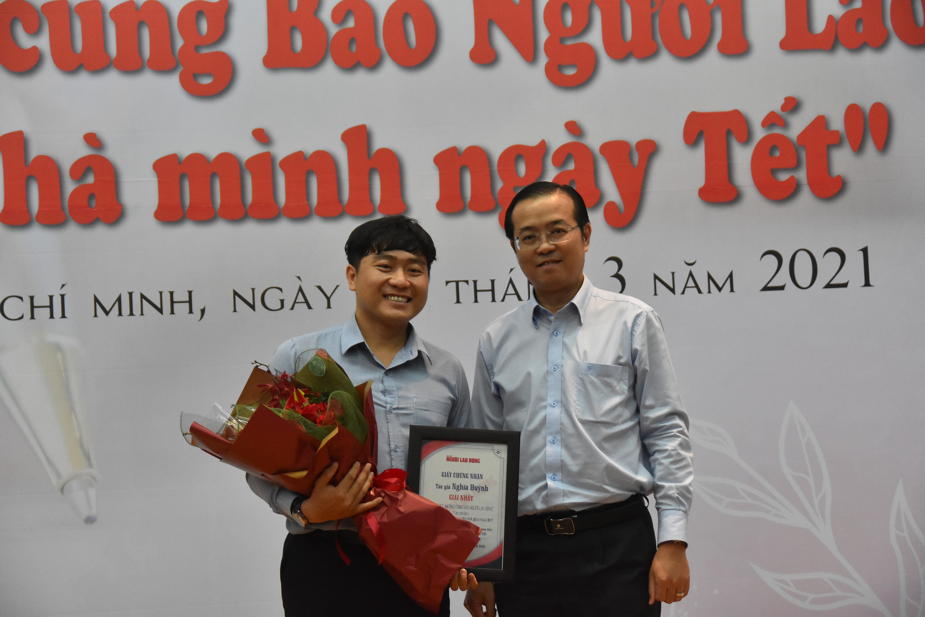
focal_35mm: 93
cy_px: 308
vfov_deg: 14.7
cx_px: 462
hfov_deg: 21.9
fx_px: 2390
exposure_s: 1/125
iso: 2500
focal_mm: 62
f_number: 4.8
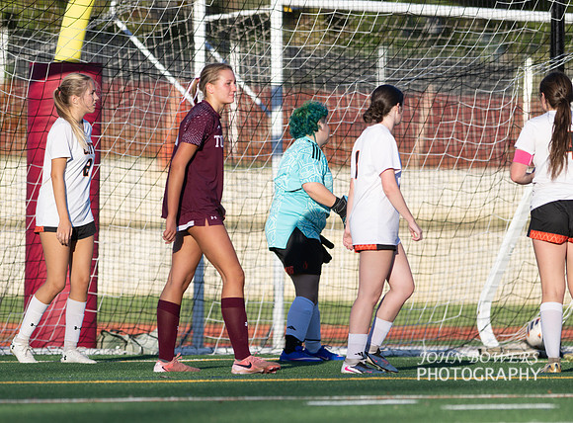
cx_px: 245
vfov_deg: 3.0
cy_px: 223
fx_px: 8055
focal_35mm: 489
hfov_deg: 4.1
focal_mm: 300
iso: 80
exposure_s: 1/1600
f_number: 2.8
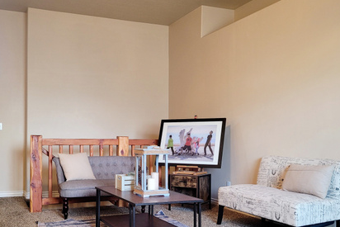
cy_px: 137
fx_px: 397
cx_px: 158
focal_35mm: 42
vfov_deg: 31.8
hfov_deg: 46.4
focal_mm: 5.4
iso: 200
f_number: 1.8
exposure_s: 1/60.2
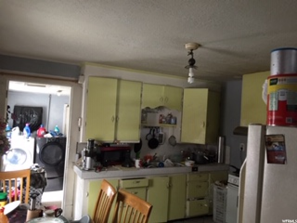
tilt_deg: +1.8
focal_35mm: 29
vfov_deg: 48.2
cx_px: 148
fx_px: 249
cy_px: 112
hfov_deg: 61.7
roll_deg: -4.4
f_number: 2.2
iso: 100
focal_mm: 4.15
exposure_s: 1/15
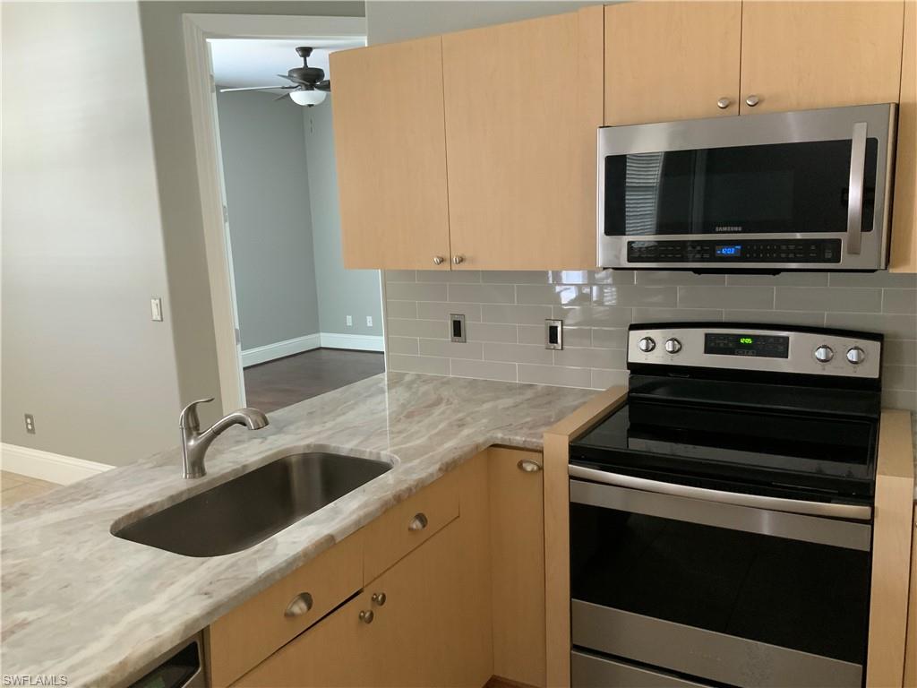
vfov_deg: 48.2
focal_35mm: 29
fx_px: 768
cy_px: 344
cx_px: 458
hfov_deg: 61.7
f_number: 1.8
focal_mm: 3
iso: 250
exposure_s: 1/40
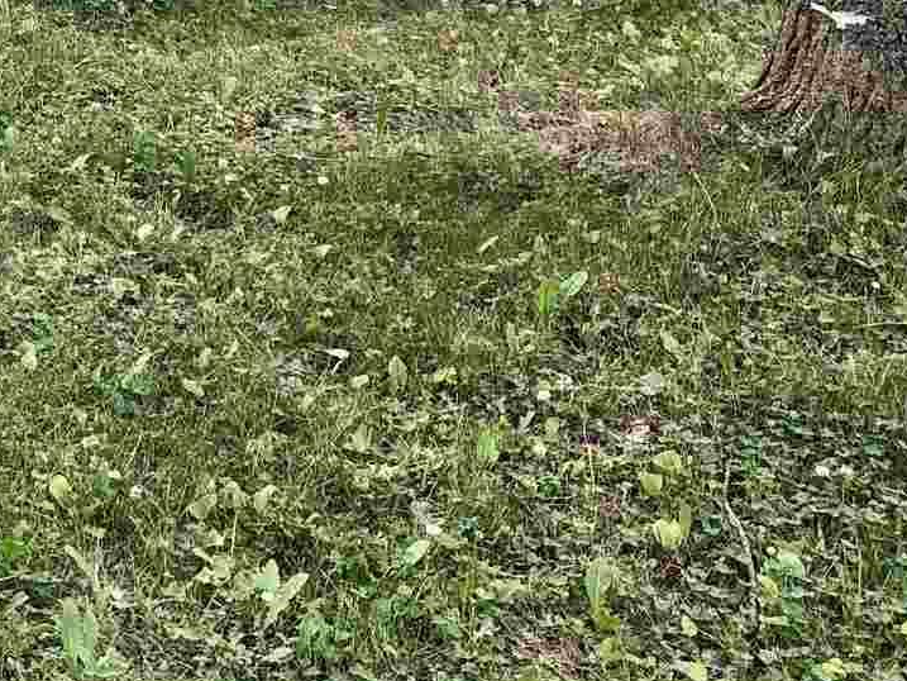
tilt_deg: -11.7
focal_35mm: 80
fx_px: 2096
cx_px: -291
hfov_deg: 21.8
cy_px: -273
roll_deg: -0.8
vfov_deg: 17.0
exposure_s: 1/152
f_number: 1.8
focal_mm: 3.99
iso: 20
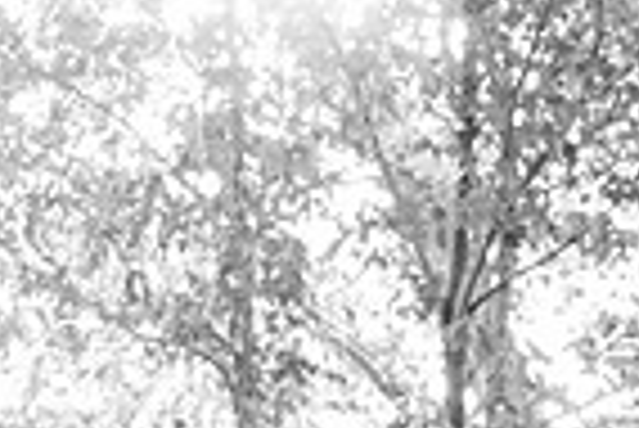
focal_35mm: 311
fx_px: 5526
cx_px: 32
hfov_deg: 6.6
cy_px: 854
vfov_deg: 4.4
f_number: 5
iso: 2000
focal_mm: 76
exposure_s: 1/250
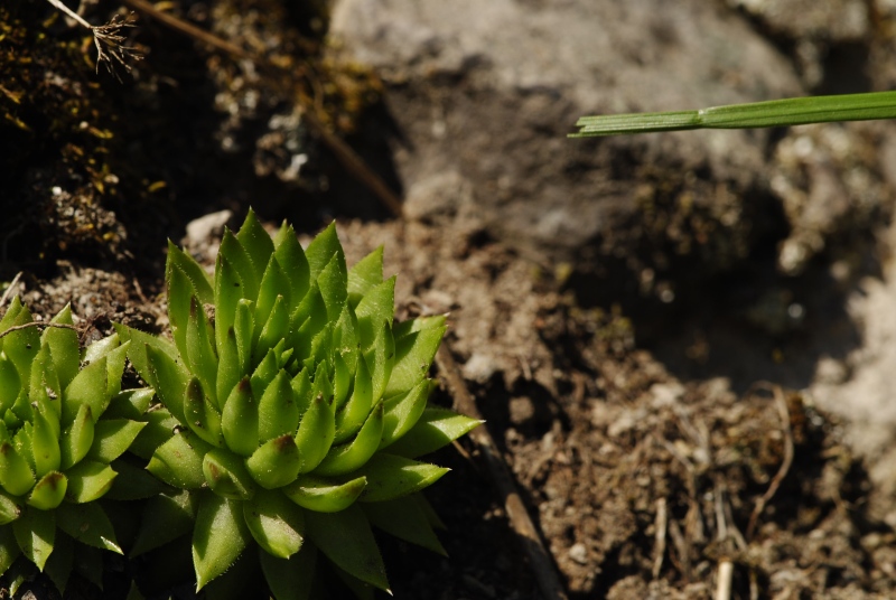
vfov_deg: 10.8
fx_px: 3178
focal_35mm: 128
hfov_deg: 16.0
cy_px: 300
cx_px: 448
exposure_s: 1/250
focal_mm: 85
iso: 100
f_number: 9
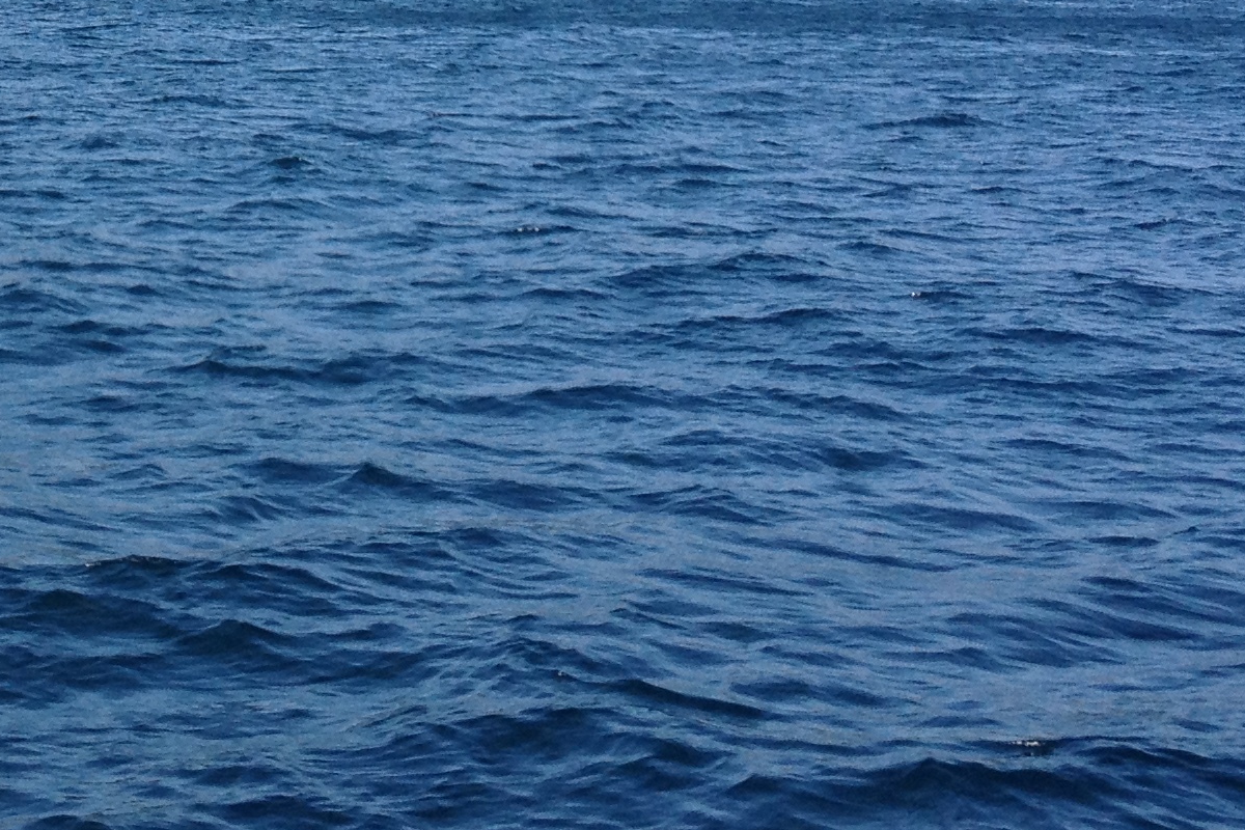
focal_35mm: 99
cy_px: -225
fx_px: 3423
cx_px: 159
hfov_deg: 20.3
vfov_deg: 13.4
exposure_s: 1/1346
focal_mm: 4.28
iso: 50
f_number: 2.4
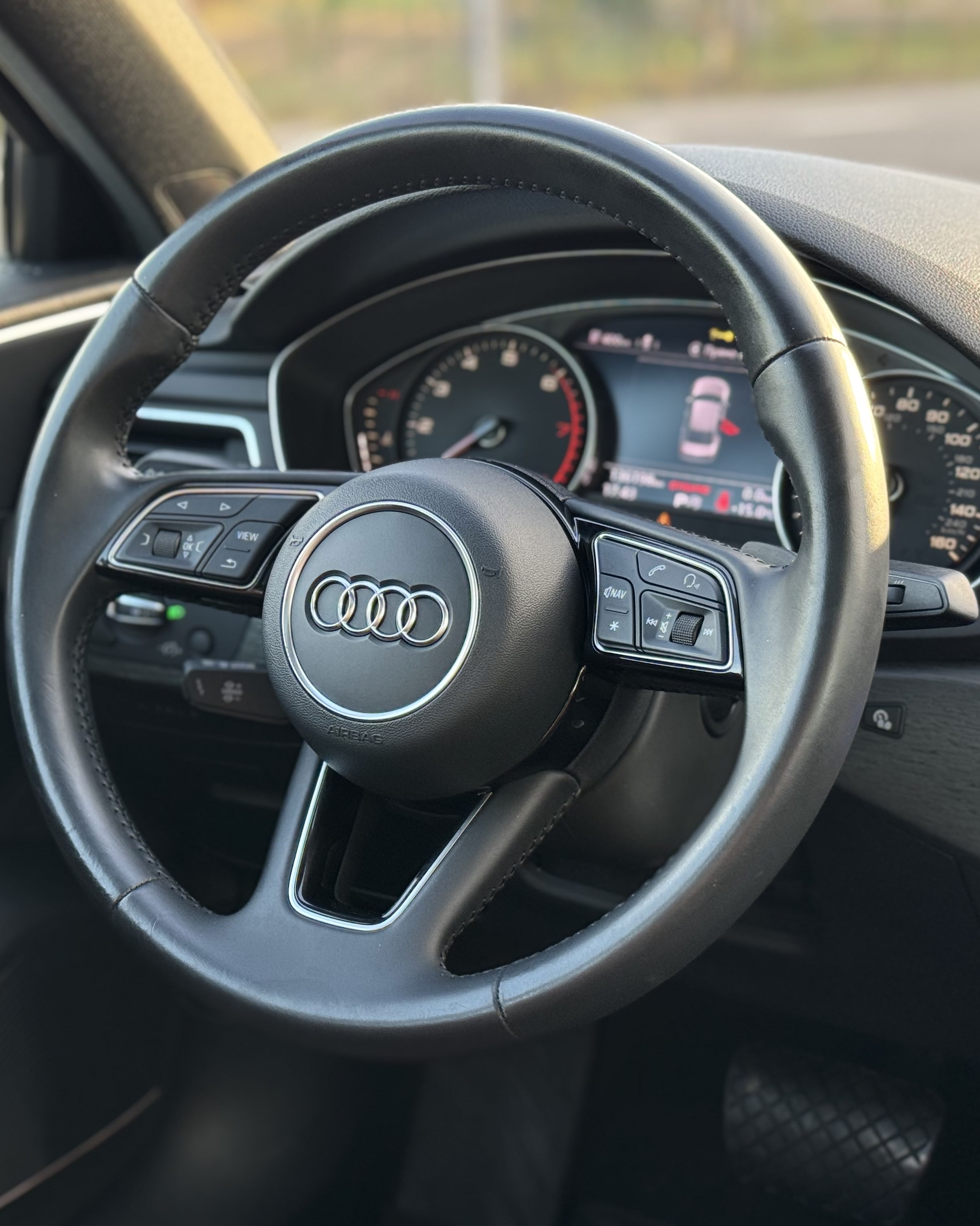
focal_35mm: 63
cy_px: 616
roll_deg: +0.6
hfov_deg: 24.1
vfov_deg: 30.0
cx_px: 325
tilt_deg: -14.5
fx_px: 2284
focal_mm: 6.76
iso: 100
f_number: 1.78
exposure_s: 1/64
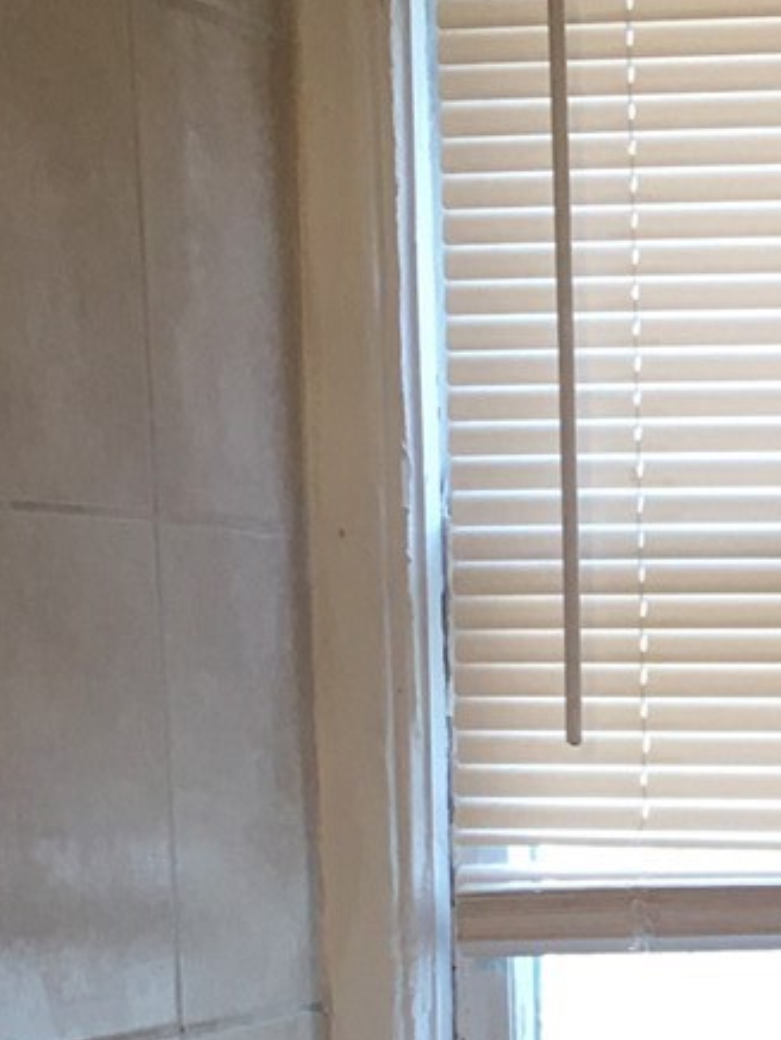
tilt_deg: -5.5
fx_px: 4089
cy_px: 1245
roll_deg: -0.1
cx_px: 1062
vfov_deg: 14.1
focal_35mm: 136
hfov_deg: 10.6
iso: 25
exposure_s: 1/30
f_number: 2.2
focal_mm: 4.15
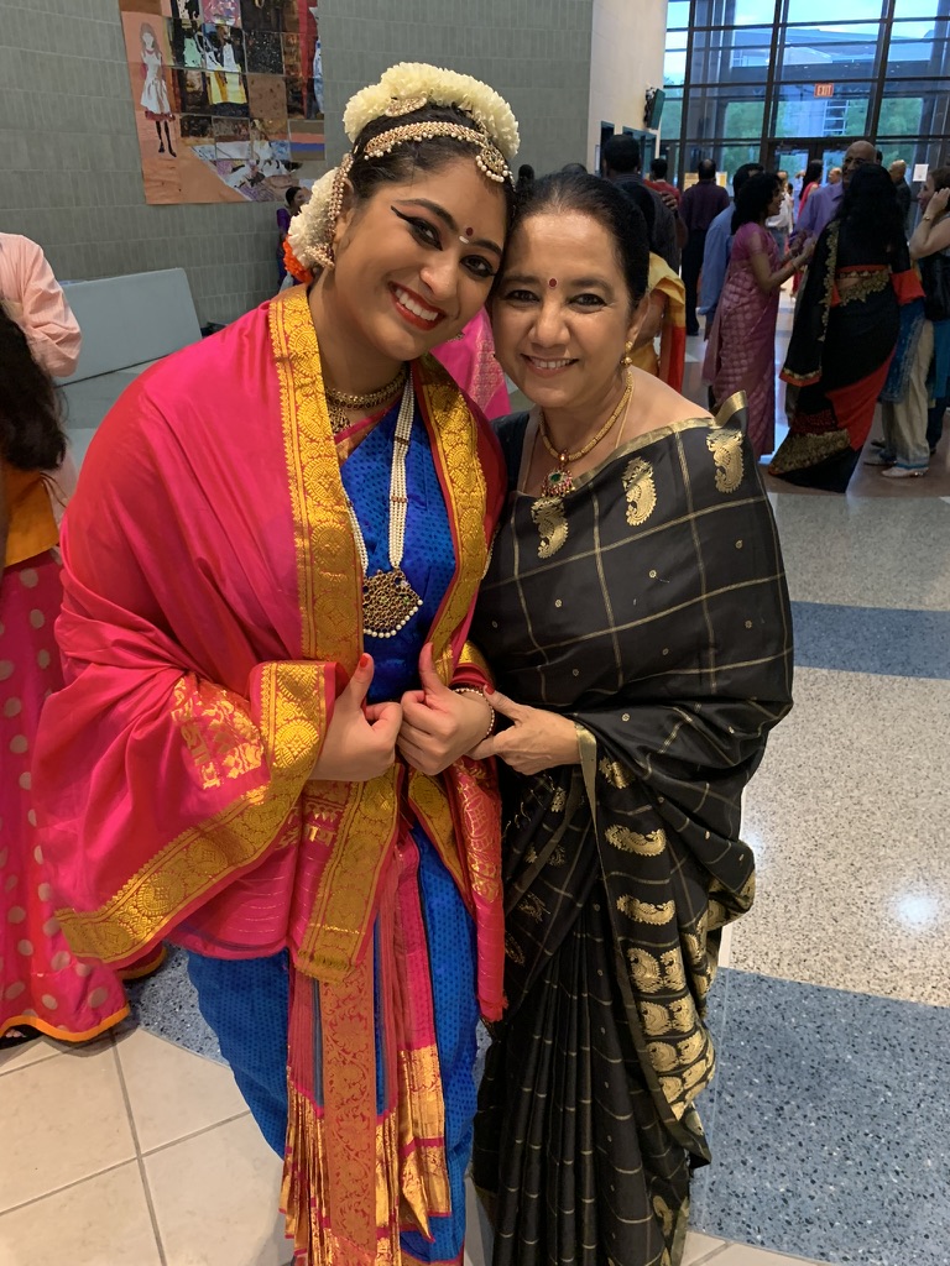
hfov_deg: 53.1
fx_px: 951
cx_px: 475
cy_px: 633
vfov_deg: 67.3
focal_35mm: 26
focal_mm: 4.25
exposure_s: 1/40
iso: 400
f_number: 1.8
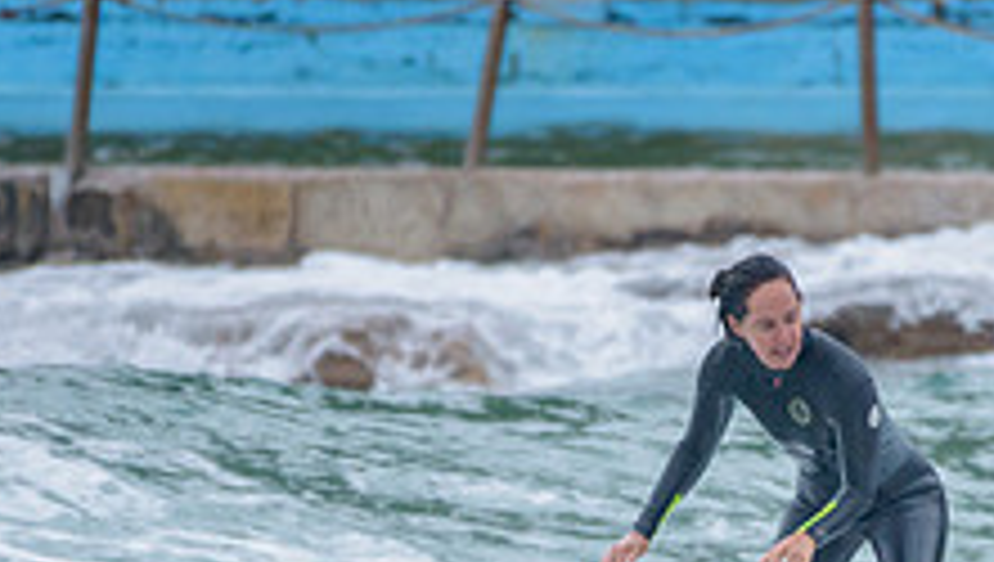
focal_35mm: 1683
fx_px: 44418
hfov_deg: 1.3
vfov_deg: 0.7
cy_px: 678
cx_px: 651
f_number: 5.6
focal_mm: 500
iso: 1400
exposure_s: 1/2000
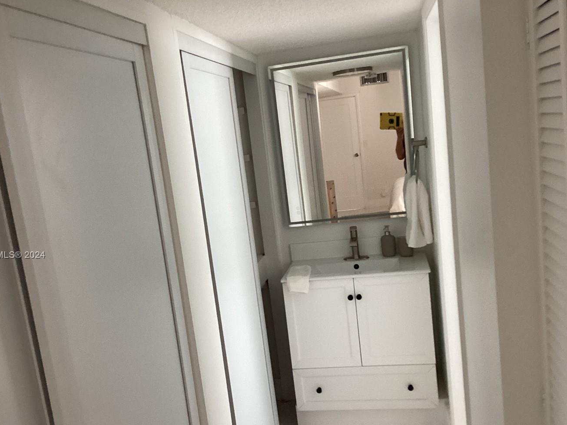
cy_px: 256
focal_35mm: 38
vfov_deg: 37.6
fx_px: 622
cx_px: 254
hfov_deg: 48.9
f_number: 2.4
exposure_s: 1/60
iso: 250
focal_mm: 3.3
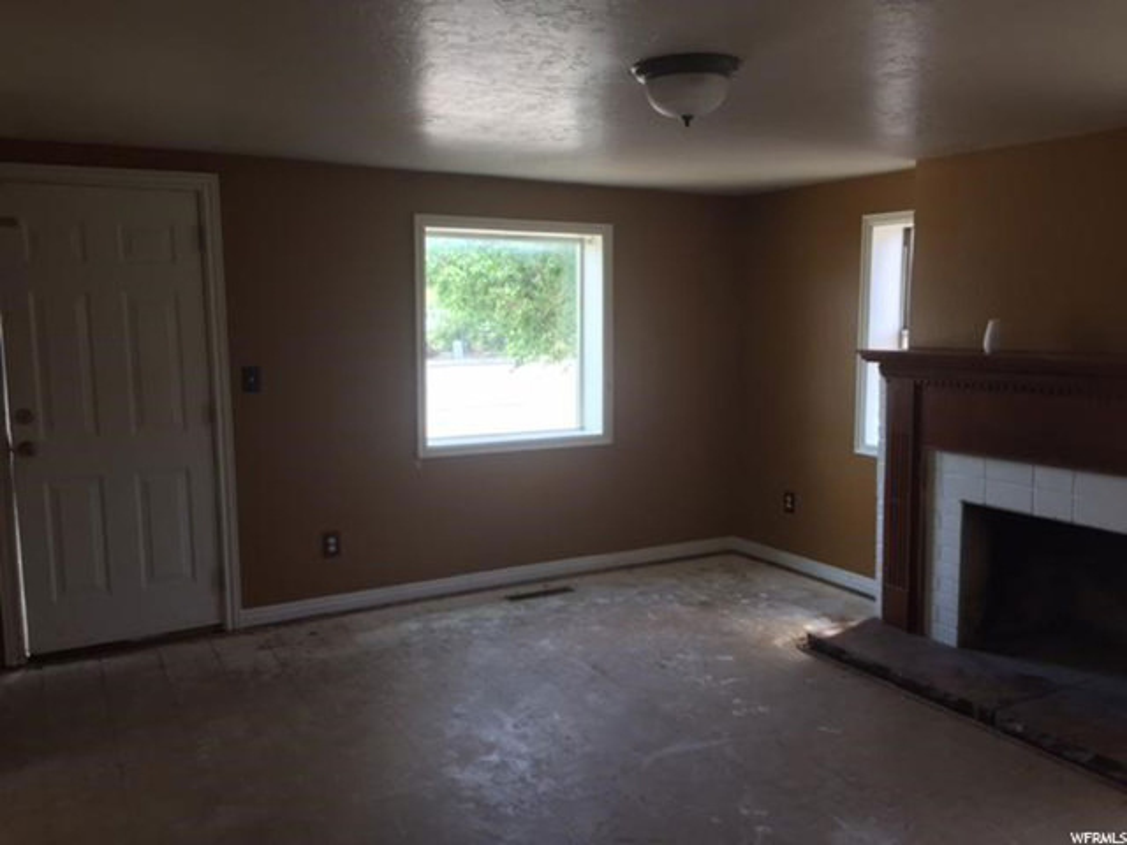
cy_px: 422
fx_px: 944
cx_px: 564
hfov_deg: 61.7
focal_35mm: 29
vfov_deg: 48.2
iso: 32
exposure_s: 1/40
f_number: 2.2
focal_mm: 4.15
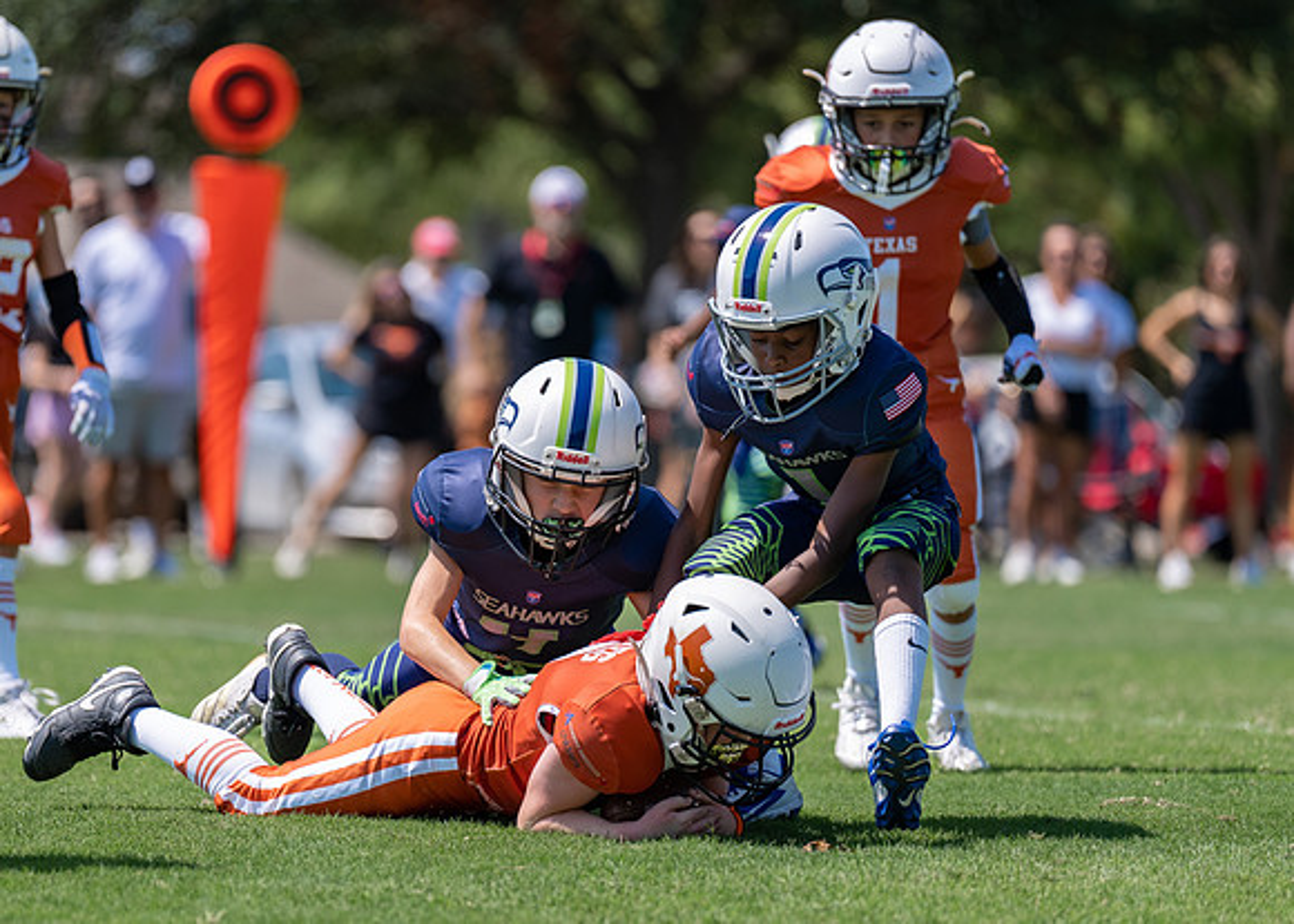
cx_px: 506
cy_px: 521
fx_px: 11684
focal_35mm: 318
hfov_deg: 6.3
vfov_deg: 4.5
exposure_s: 1/2000
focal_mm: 200
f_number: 2.8
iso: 100
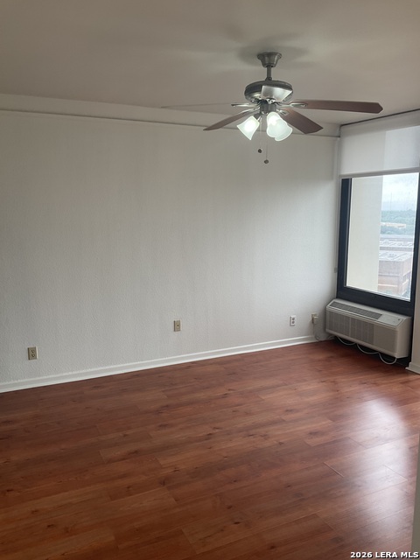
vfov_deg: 61.7
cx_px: 210
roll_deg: -0.2
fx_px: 469
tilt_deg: -8.2
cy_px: 280
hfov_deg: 48.2
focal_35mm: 29
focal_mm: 3
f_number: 1.8
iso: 25
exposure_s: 1/120
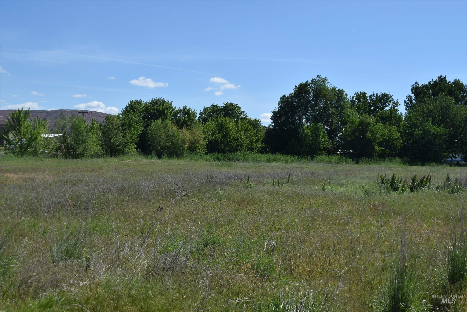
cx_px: 234
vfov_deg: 29.9
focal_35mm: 45
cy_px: 156
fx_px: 584
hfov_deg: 43.6
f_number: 9
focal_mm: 30
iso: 100
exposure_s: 1/320
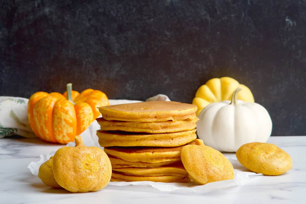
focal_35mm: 85
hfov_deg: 23.9
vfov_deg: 16.1
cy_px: 102
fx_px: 722
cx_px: 153
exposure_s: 1/160
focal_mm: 85
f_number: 11
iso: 4000
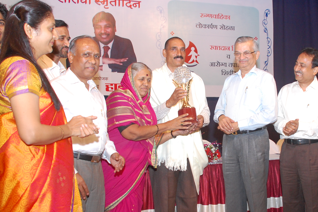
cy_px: 135
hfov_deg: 43.7
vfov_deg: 30.4
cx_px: 219
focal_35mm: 44
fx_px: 389
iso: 800
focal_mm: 18
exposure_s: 1/125
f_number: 3.5
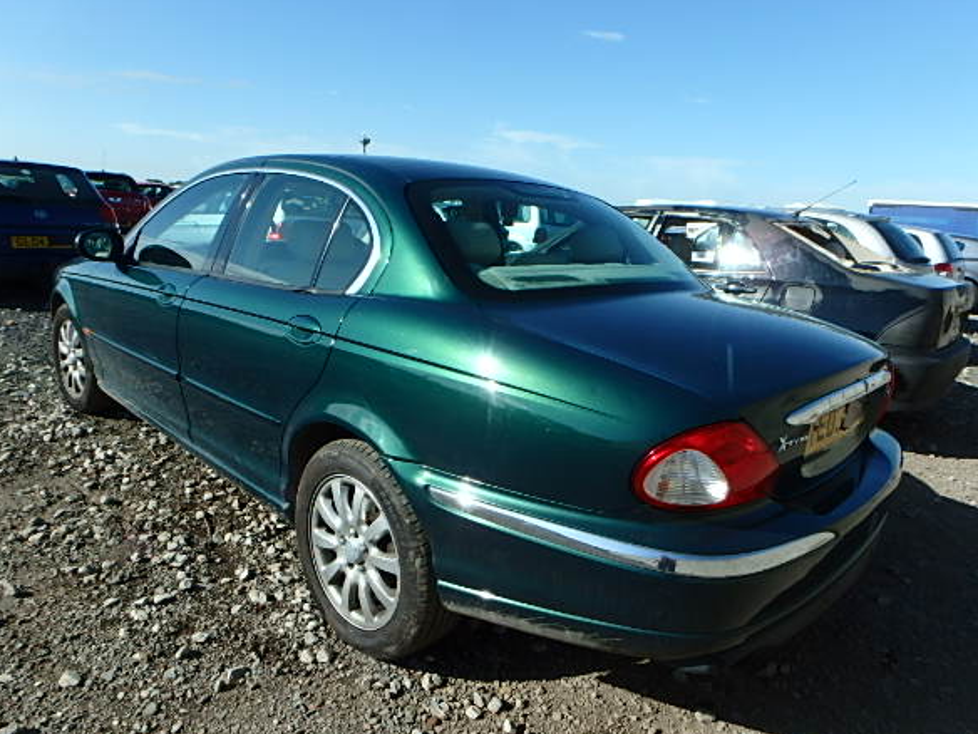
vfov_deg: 58.8
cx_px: 471
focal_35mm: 23
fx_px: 650
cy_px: 397
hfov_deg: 73.9
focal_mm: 3.7
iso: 125
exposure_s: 1/400
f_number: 6
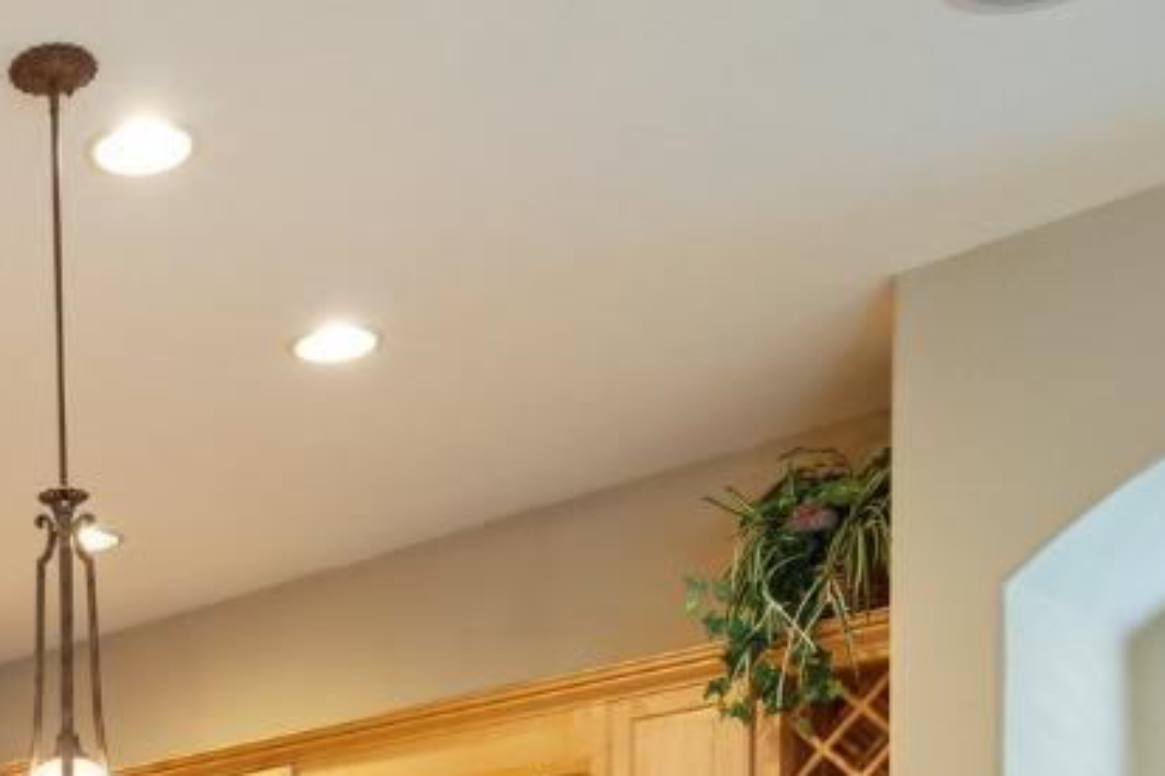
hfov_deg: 30.4
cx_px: -152
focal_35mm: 58
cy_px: 1177
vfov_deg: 20.0
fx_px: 1877
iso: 320
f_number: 7.1
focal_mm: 16
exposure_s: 1/2
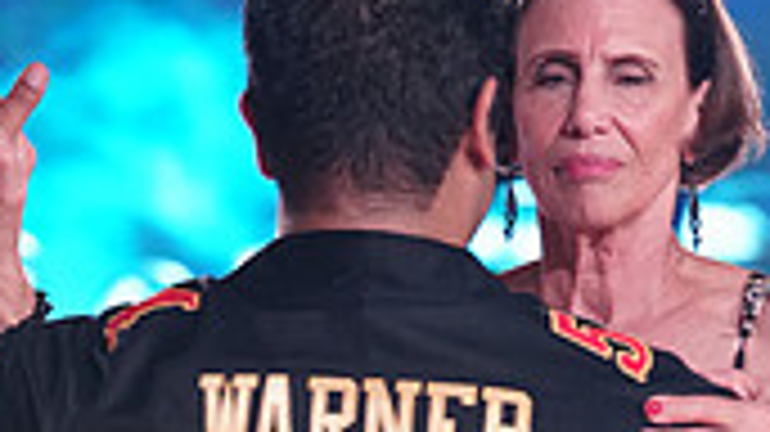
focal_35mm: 337
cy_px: 1170
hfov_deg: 6.4
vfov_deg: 3.5
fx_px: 6877
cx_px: 232
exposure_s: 1/500
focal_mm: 95
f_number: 2.8
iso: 2000
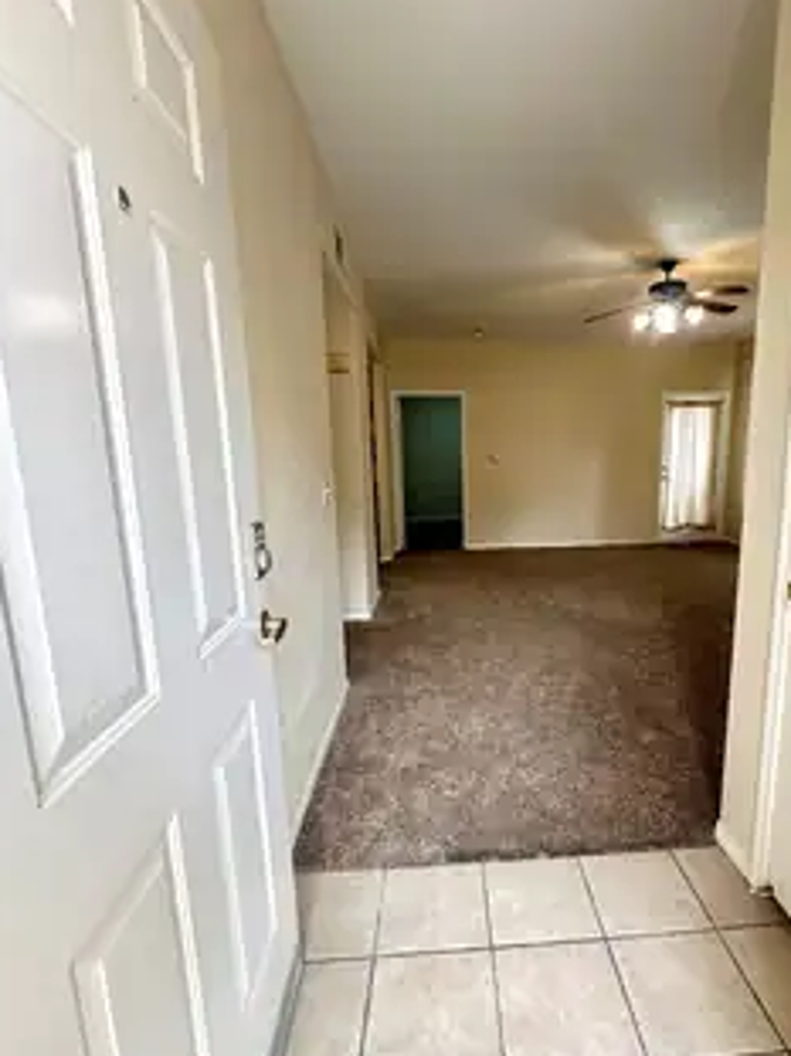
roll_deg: +0.8
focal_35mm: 18
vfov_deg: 87.7
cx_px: 479
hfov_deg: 70.7
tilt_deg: -9.4
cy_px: 550
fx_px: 549
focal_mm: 2.22
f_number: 2.2
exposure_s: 1/120
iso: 160
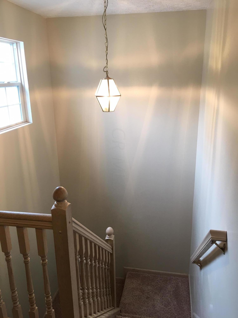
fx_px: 266
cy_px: 159
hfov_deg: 48.2
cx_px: 119
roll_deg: +0.1
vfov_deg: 61.7
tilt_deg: -16.2
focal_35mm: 29
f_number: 2.2
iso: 32
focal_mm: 4.15
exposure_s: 1/15
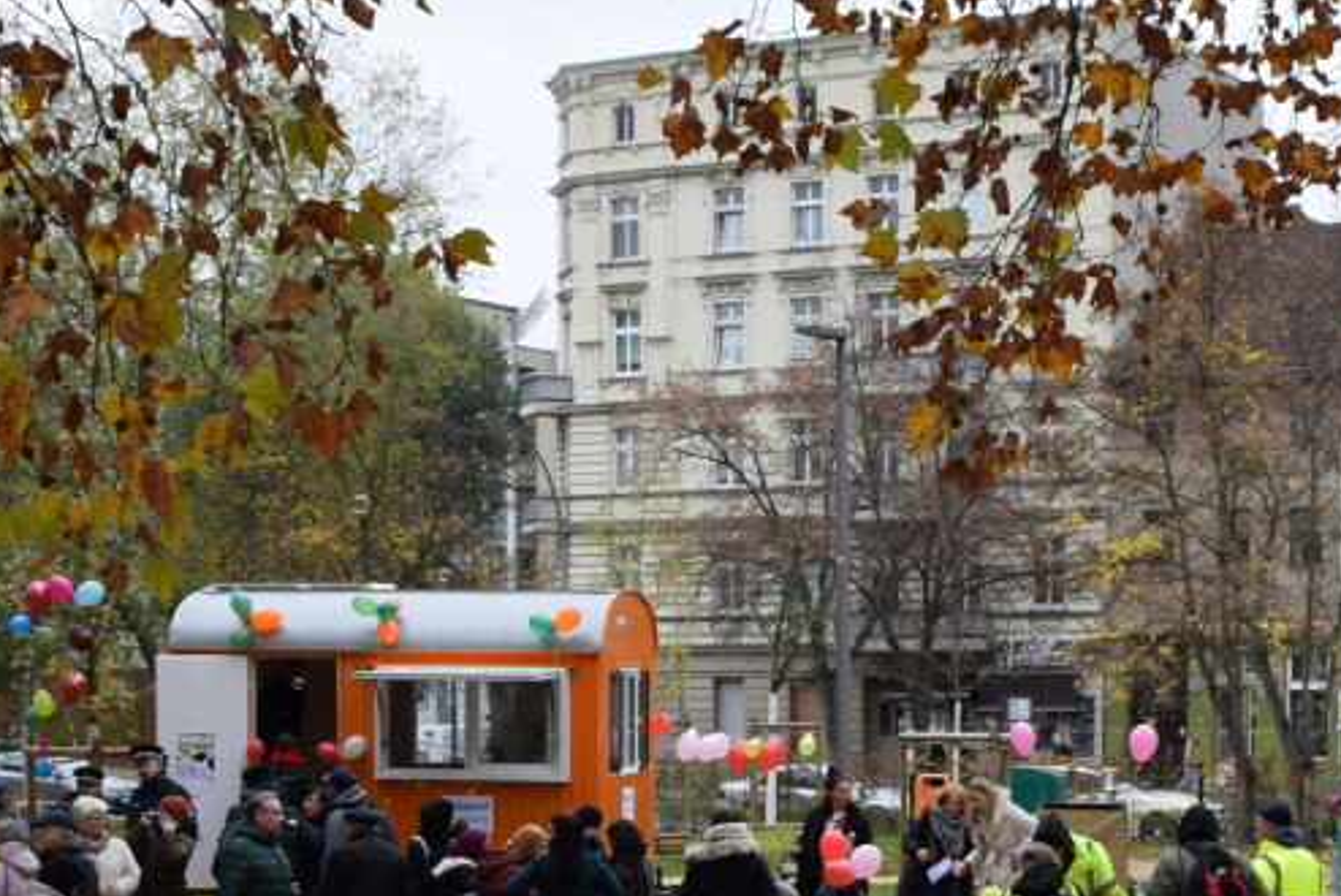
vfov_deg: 16.3
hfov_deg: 24.7
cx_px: 763
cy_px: 919
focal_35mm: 82
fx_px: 3056
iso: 400
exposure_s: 1/125
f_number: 5.6
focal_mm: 18
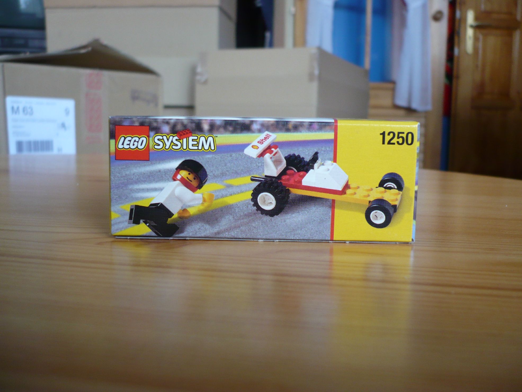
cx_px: 261
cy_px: 196
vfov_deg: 40.7
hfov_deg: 52.6
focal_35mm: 35
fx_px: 528
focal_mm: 5.8
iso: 125
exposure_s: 1/30
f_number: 2.8
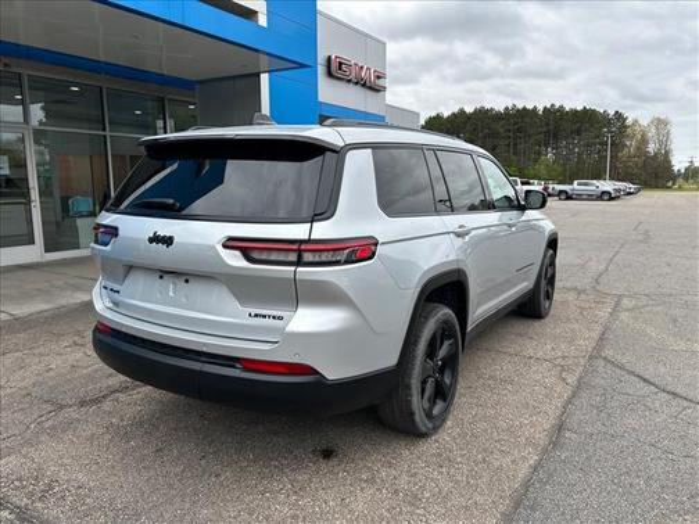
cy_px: 262
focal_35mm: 26
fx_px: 525
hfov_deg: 67.3
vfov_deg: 53.1
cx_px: 350
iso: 50
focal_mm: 5.7
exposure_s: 1/1295
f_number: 1.5
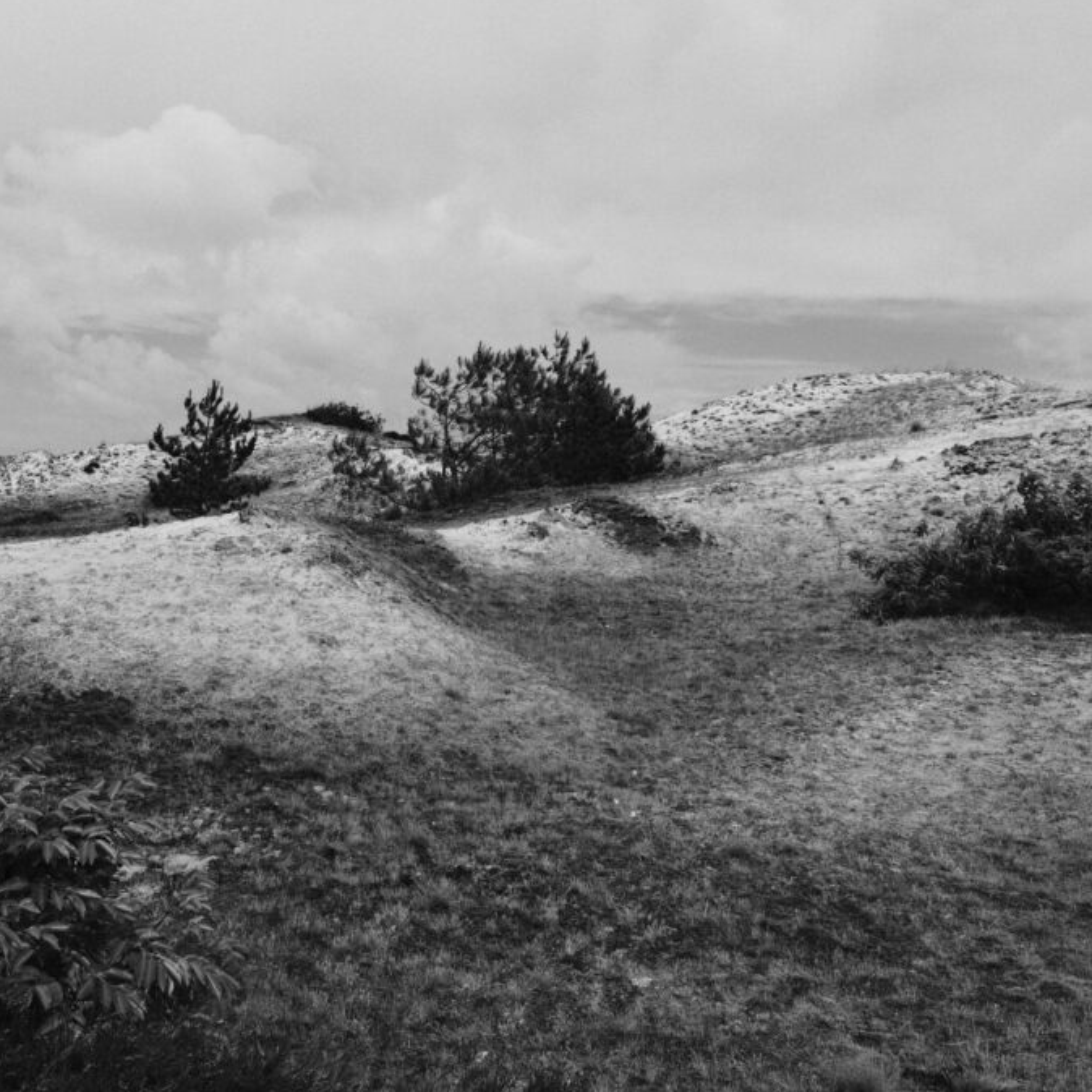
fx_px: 1106
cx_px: 369
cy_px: 544
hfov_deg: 51.6
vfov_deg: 52.5
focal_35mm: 31
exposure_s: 1/240
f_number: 10
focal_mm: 16
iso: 125
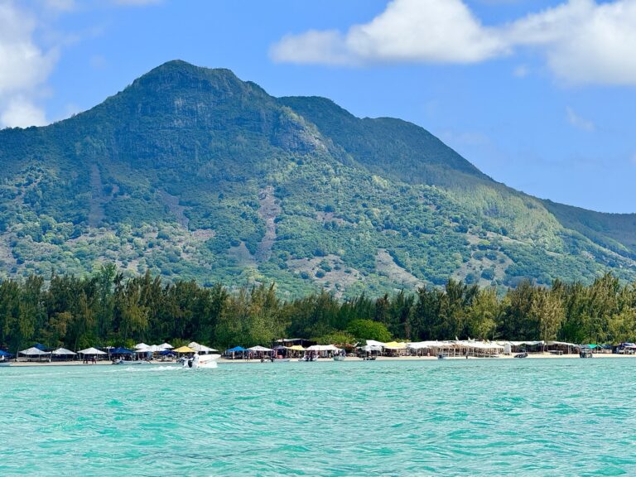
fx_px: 2205
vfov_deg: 12.3
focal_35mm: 120
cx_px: 318
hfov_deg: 16.4
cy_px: 238
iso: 50
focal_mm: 15.66
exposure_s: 1/2083
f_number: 2.8
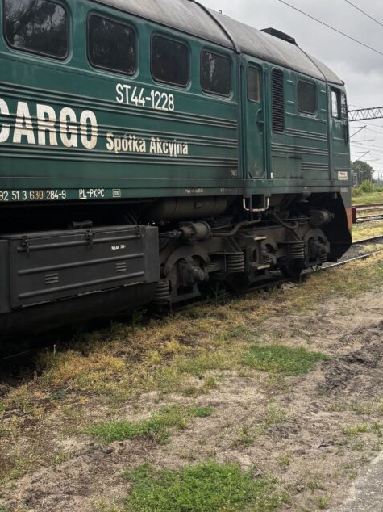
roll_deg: +3.6
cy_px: 197
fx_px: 620
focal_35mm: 42
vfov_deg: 44.5
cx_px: 128
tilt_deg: -1.3
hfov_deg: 34.0
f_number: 1.6
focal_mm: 5.96
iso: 40
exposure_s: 1/250
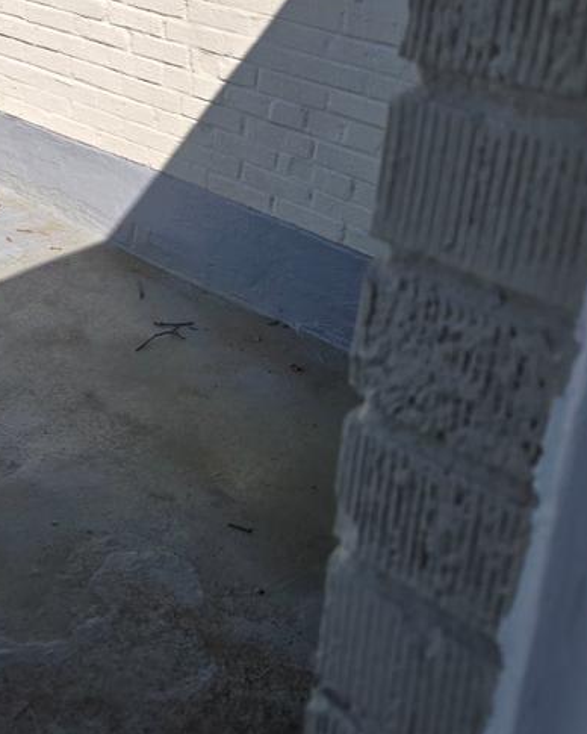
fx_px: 1086
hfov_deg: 29.7
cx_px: 133
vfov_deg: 36.1
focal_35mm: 50
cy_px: 151
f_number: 1.8
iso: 25
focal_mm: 5.4
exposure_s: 1/1517
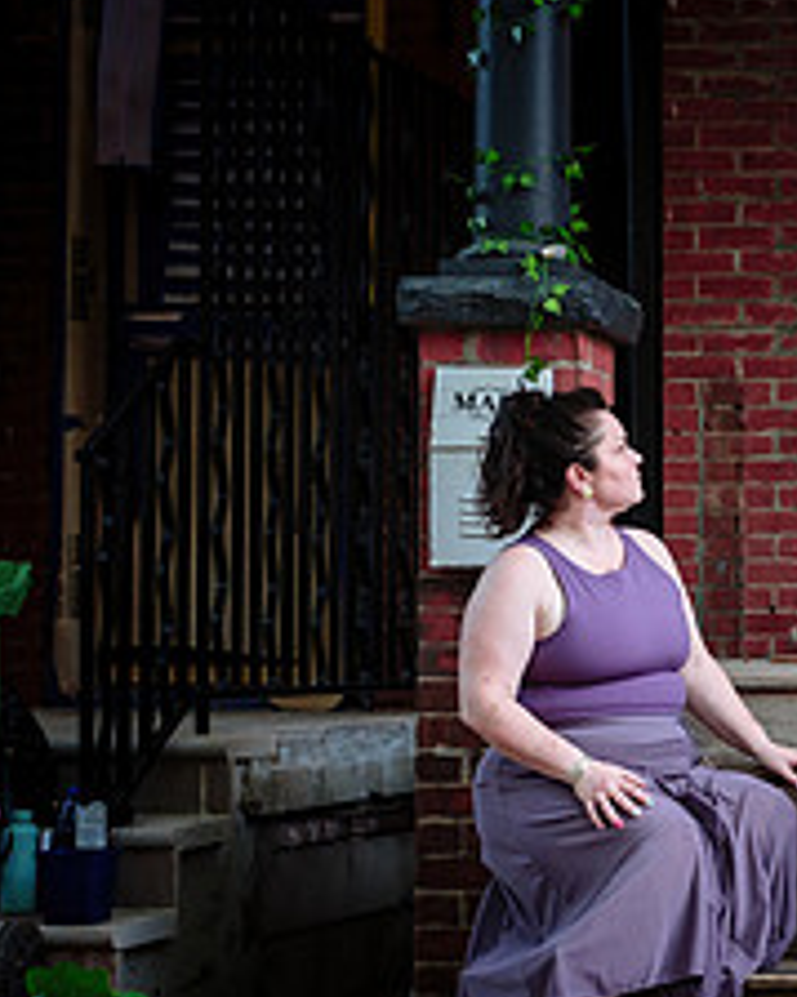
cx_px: 1207
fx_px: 2803
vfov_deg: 20.1
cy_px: 683
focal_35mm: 95
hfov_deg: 15.0
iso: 500
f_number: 1.8
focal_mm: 25.9
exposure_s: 1/160
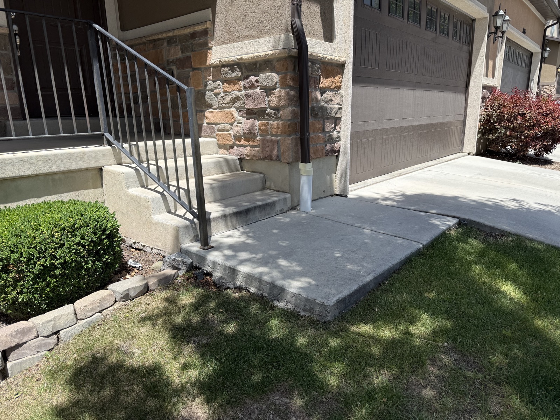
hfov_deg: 71.6
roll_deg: +2.0
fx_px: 388
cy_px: 210
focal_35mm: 24
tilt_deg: -12.9
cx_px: 280
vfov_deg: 56.8
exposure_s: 1/2525
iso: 80
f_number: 1.78
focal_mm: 6.76
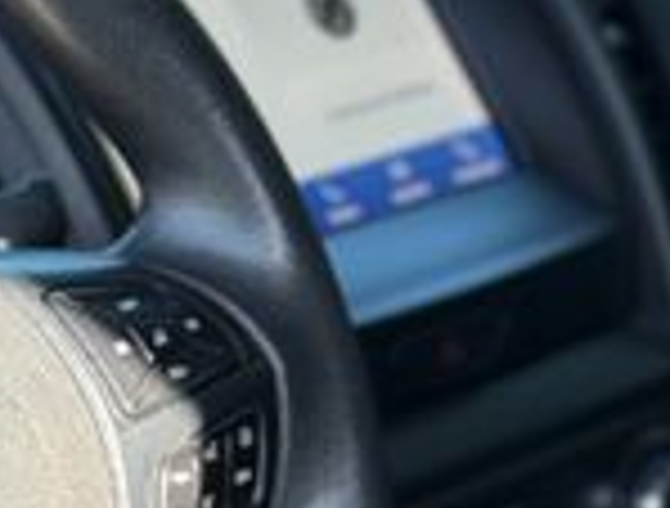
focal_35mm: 151
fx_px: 2934
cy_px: 598
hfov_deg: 12.7
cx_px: -166
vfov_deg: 9.8
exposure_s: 1/266
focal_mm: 6.76
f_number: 1.78
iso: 64
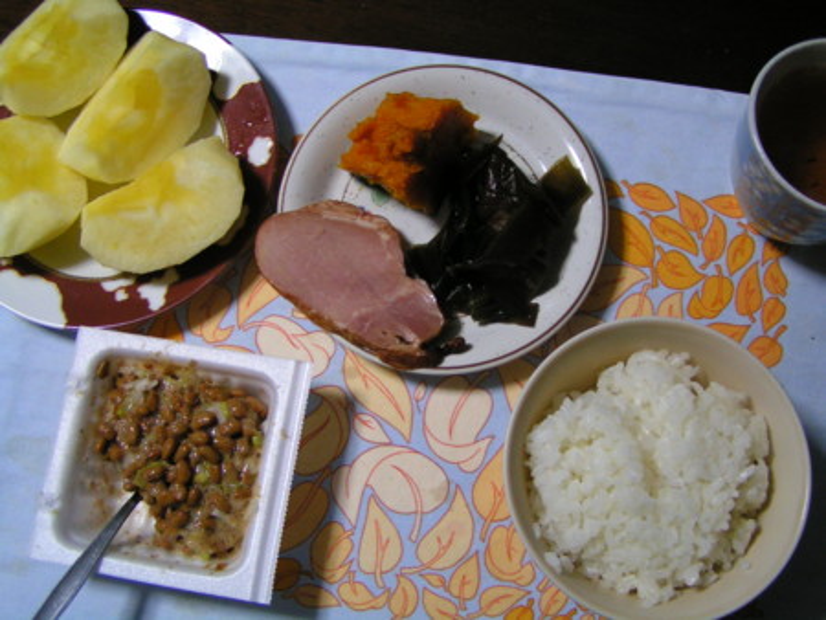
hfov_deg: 49.0
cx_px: 413
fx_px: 907
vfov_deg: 37.8
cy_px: 310
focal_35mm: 38
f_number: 2.8
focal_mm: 5.8
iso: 160
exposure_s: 1/50
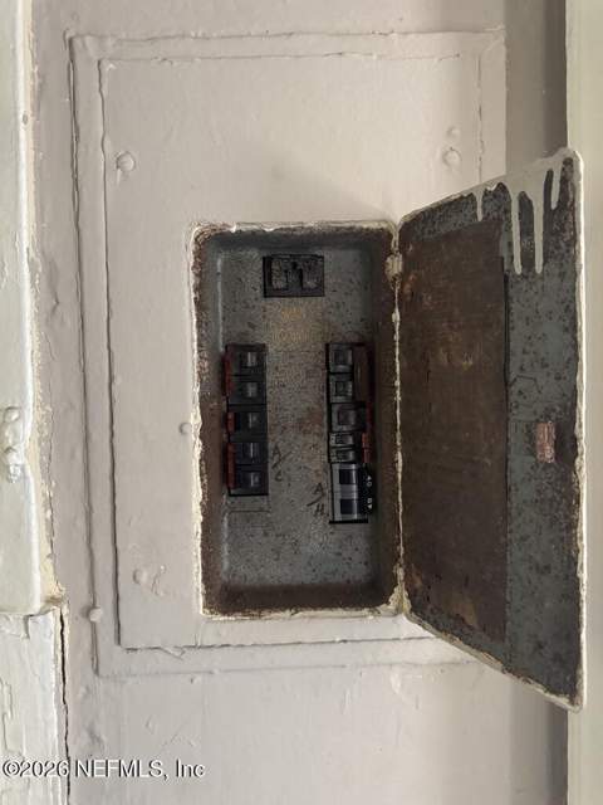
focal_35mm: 24
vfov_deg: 71.6
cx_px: 302
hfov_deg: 56.8
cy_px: 402
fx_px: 557
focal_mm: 6.76
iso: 800
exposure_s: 1/52
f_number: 1.78
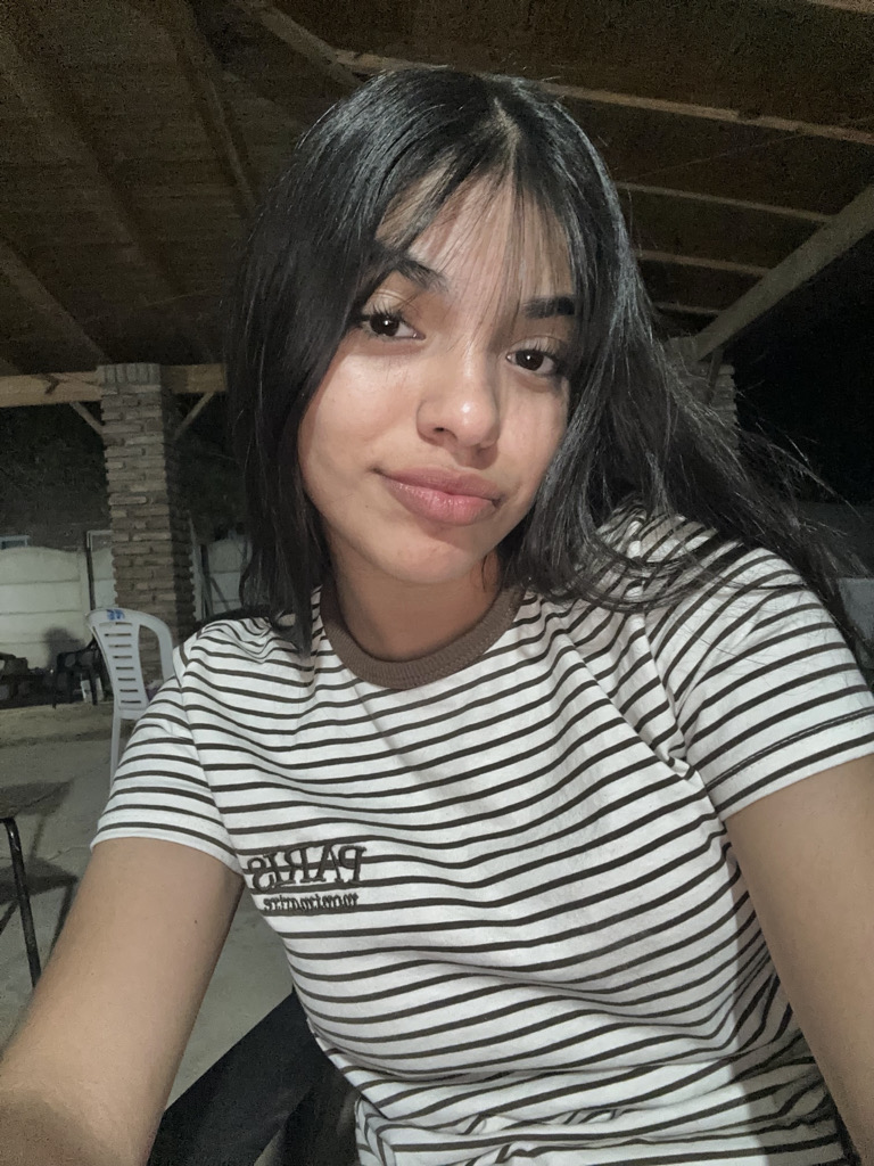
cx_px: 437
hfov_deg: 58.9
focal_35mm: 23
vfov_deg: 73.9
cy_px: 583
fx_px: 774
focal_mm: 2.69
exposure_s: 1/25
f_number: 1.9
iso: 320
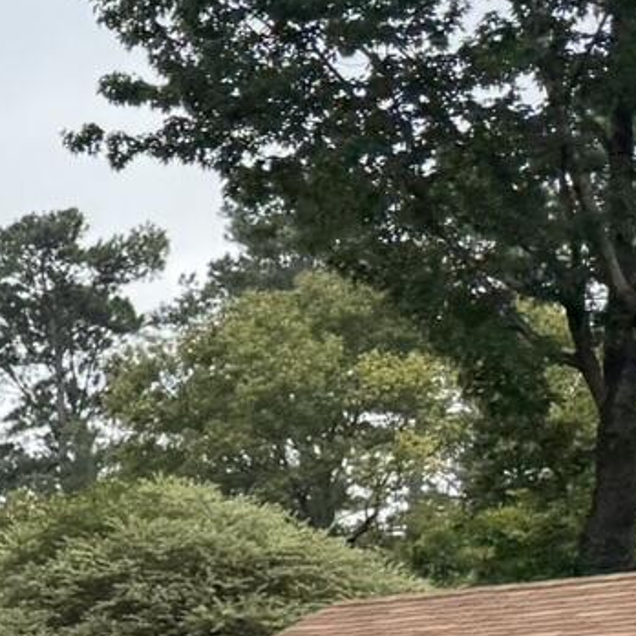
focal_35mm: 125
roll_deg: -0.7
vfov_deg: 13.4
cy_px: 839
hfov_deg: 10.5
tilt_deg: +3.6
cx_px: -1179
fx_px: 2598
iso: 100
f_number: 1.78
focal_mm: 6.76
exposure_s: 1/2000
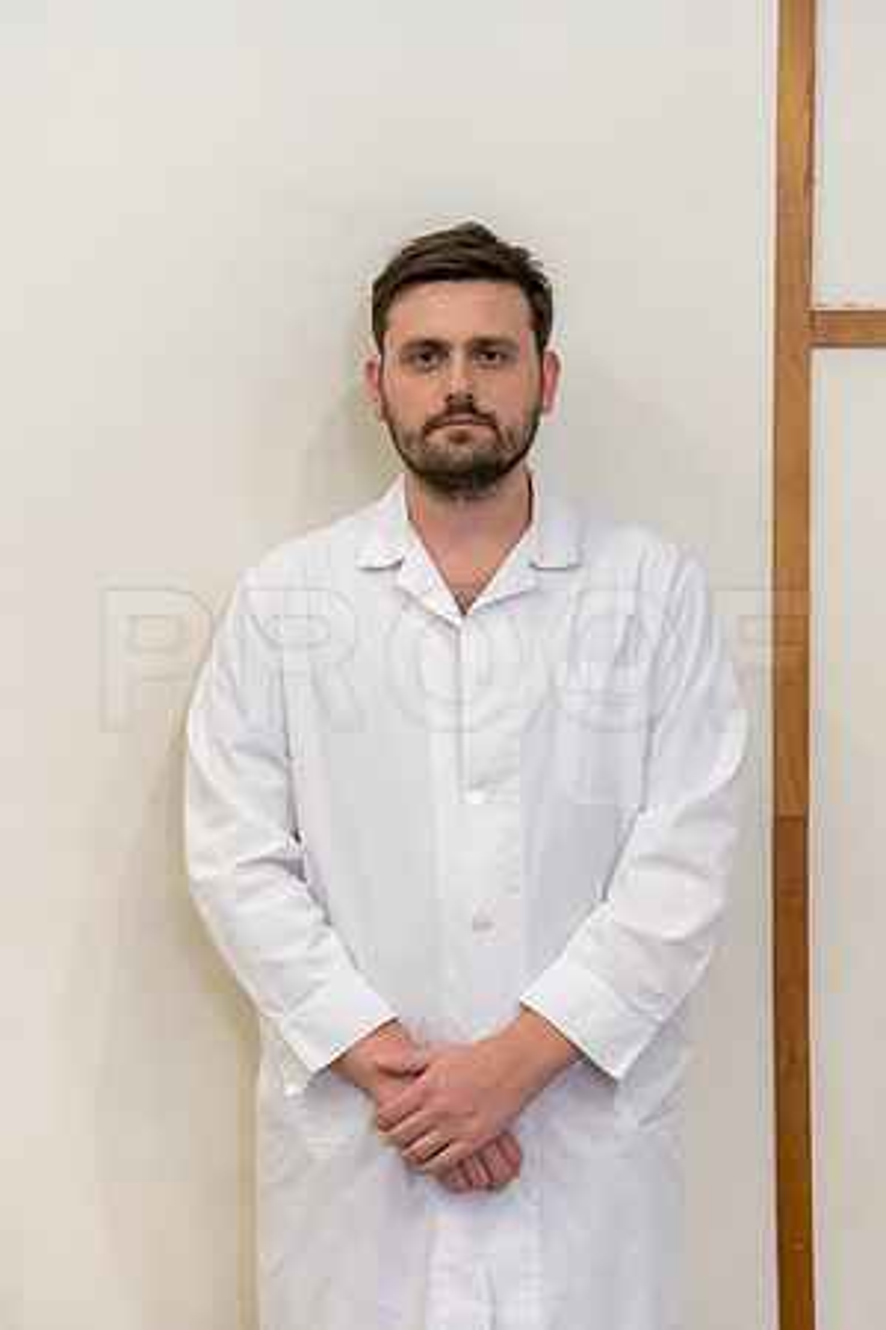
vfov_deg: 23.6
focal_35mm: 86
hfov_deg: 15.9
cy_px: 665
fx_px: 3175
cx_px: 443
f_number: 4
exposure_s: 1/80
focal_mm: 86
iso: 5000
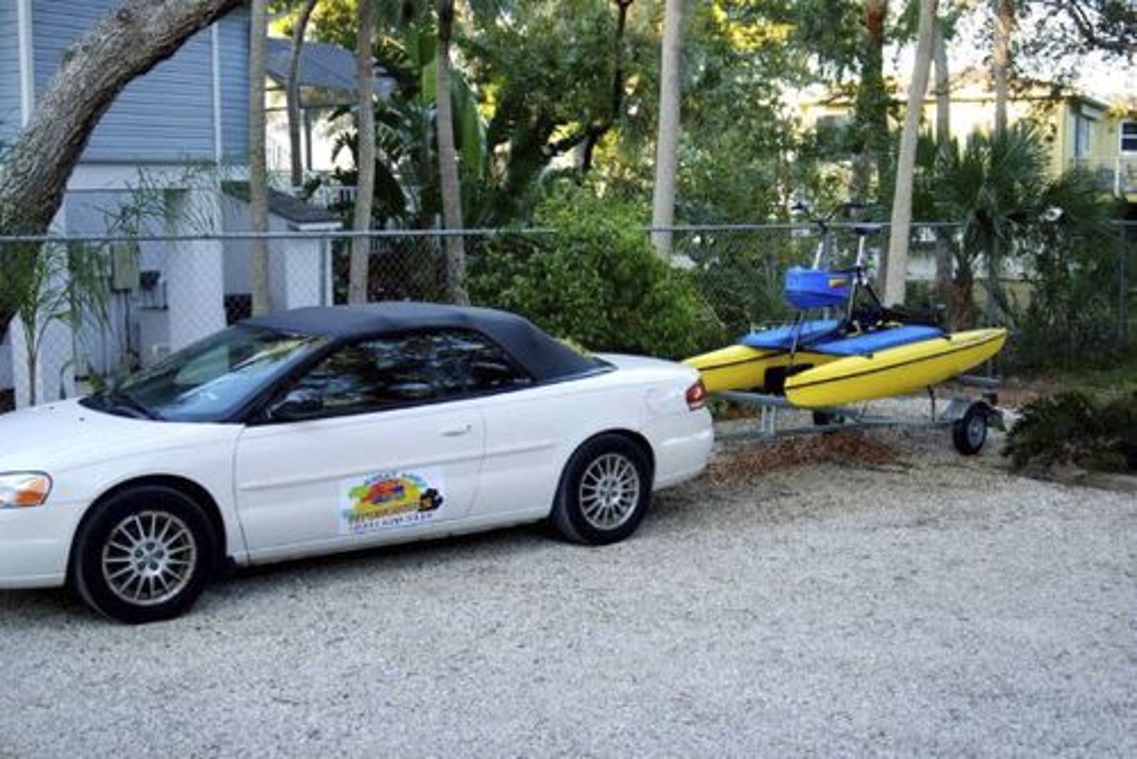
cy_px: 380
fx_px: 1327
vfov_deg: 31.9
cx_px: 568
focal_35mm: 42
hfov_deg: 46.4
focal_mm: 28
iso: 100
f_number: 3.3
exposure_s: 1/40
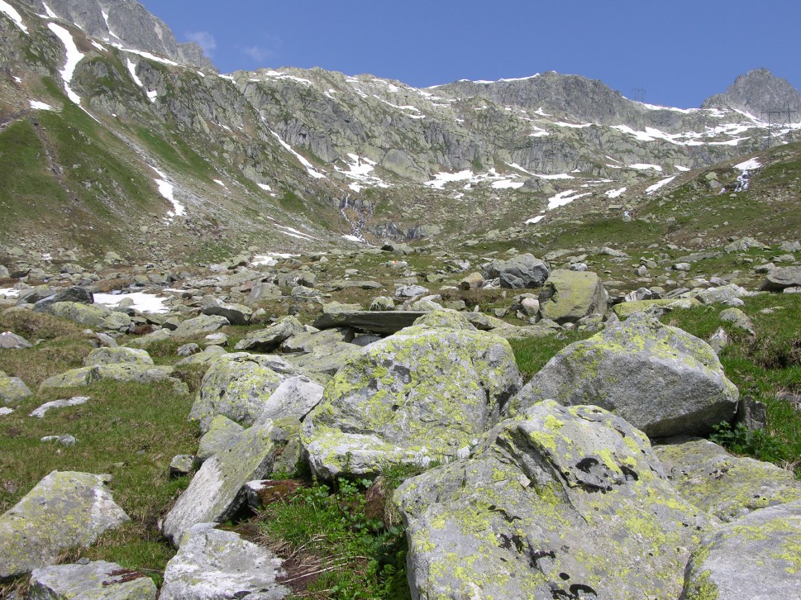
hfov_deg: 50.1
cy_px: 311
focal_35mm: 37
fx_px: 856
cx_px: 414
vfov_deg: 38.6
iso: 50
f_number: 6.3
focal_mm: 8.9
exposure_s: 1/302
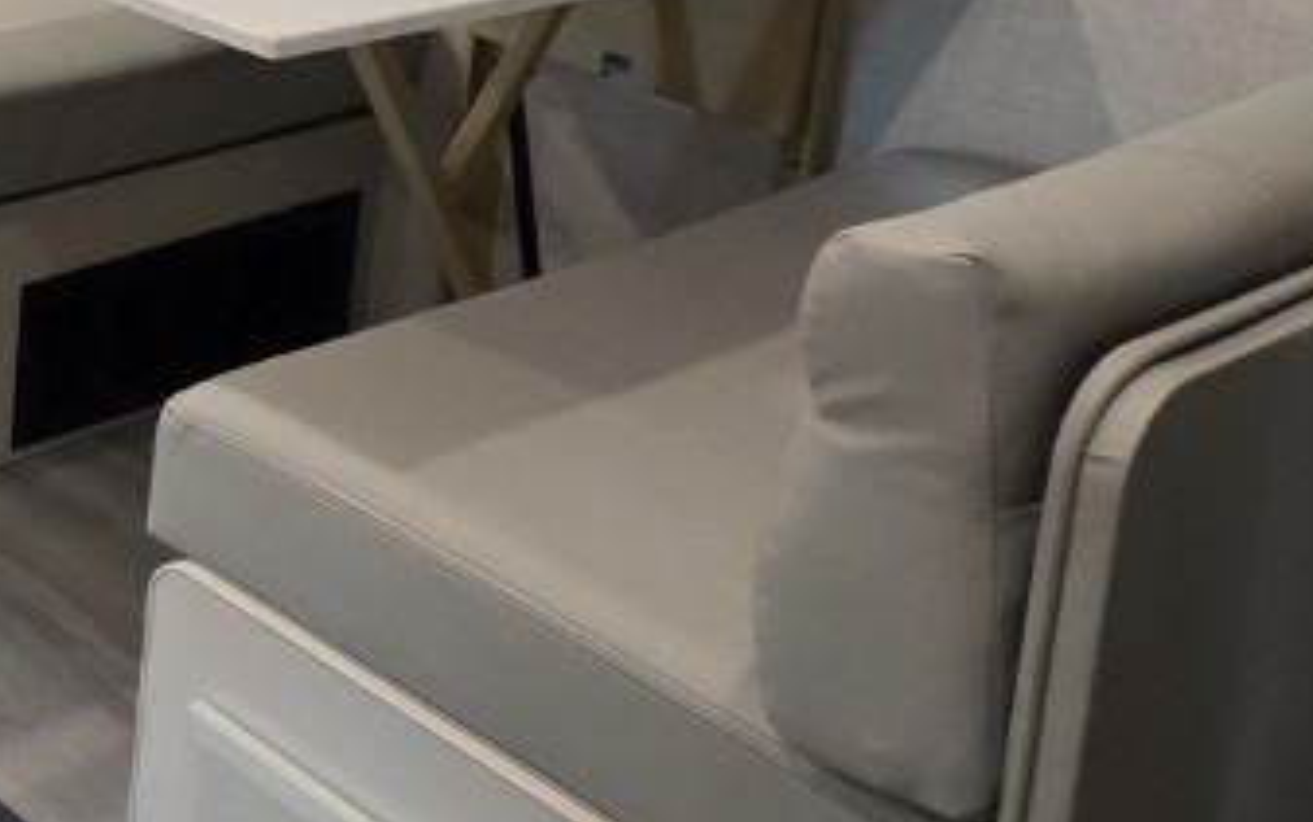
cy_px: -249
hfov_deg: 26.6
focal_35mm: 57
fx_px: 2041
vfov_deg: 20.7
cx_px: -618
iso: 320
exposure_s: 1/60
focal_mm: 2.2
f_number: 1.9
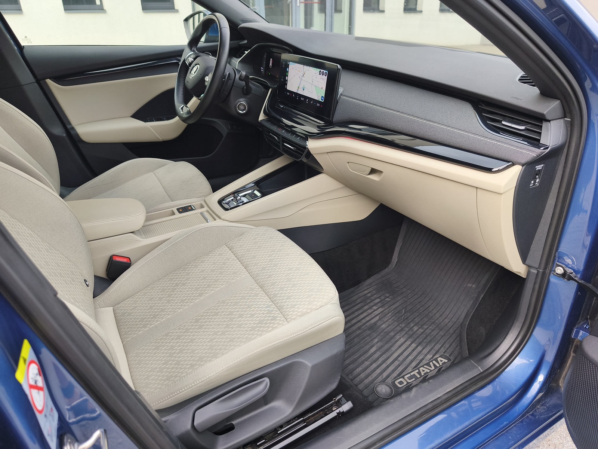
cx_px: 299
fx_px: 397
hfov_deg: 73.9
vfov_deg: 58.9
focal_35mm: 23
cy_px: 224
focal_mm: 6.18
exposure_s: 1/102
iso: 50
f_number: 1.65
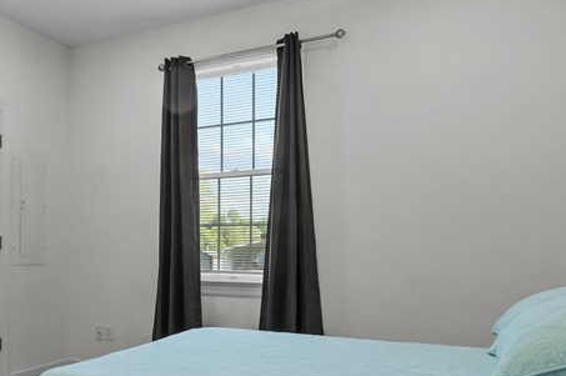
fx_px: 573
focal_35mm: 36
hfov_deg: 50.3
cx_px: 139
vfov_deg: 35.9
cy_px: 255
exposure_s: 1/50
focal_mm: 15.2
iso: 640
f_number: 8
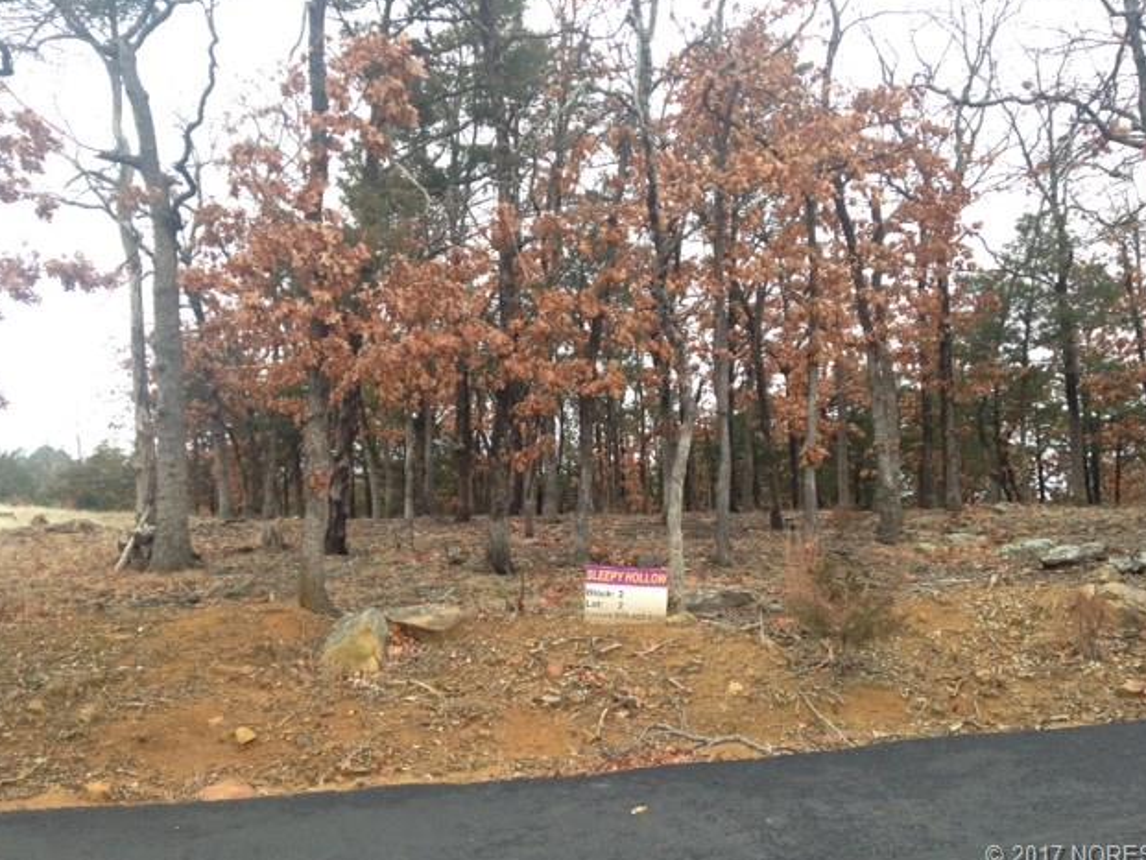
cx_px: 578
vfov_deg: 41.8
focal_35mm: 34
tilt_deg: +3.8
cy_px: 430
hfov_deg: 53.9
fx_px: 1126
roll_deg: +0.8
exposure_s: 1/120
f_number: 2.4
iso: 50
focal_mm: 4.12
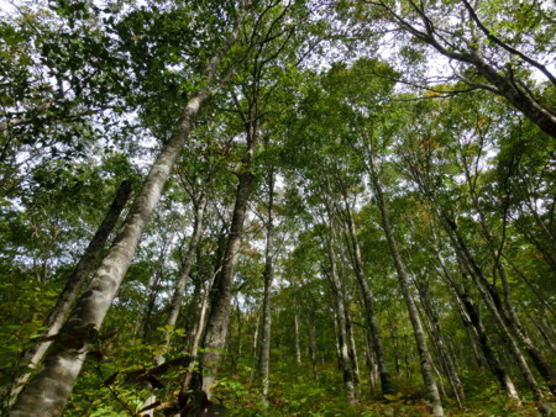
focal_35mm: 24
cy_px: 208
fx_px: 386
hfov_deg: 71.6
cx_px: 278
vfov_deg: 56.9
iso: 80
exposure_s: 1/400
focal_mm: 4.24
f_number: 3
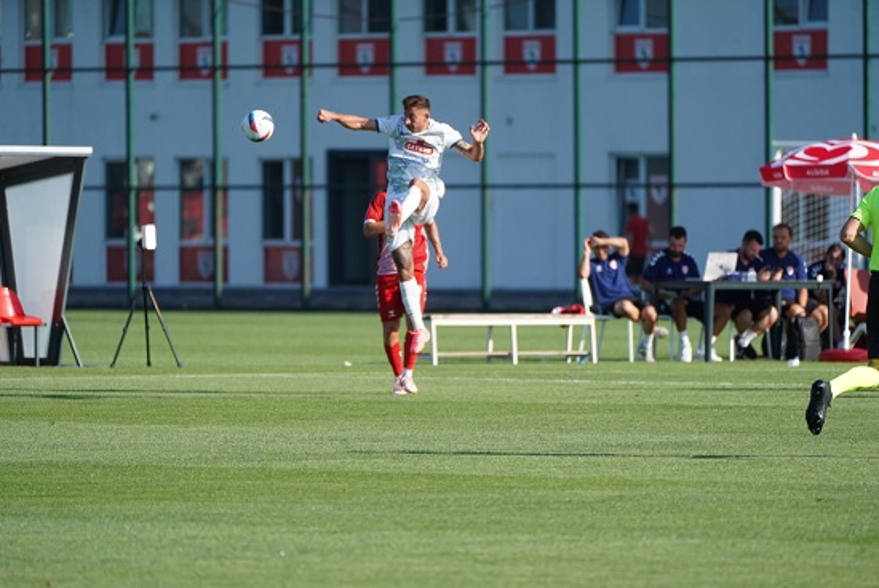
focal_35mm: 400
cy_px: 294
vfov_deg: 3.4
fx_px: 9777
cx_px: 440
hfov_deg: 5.1
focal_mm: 400
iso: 640
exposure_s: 1/2000
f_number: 5.6
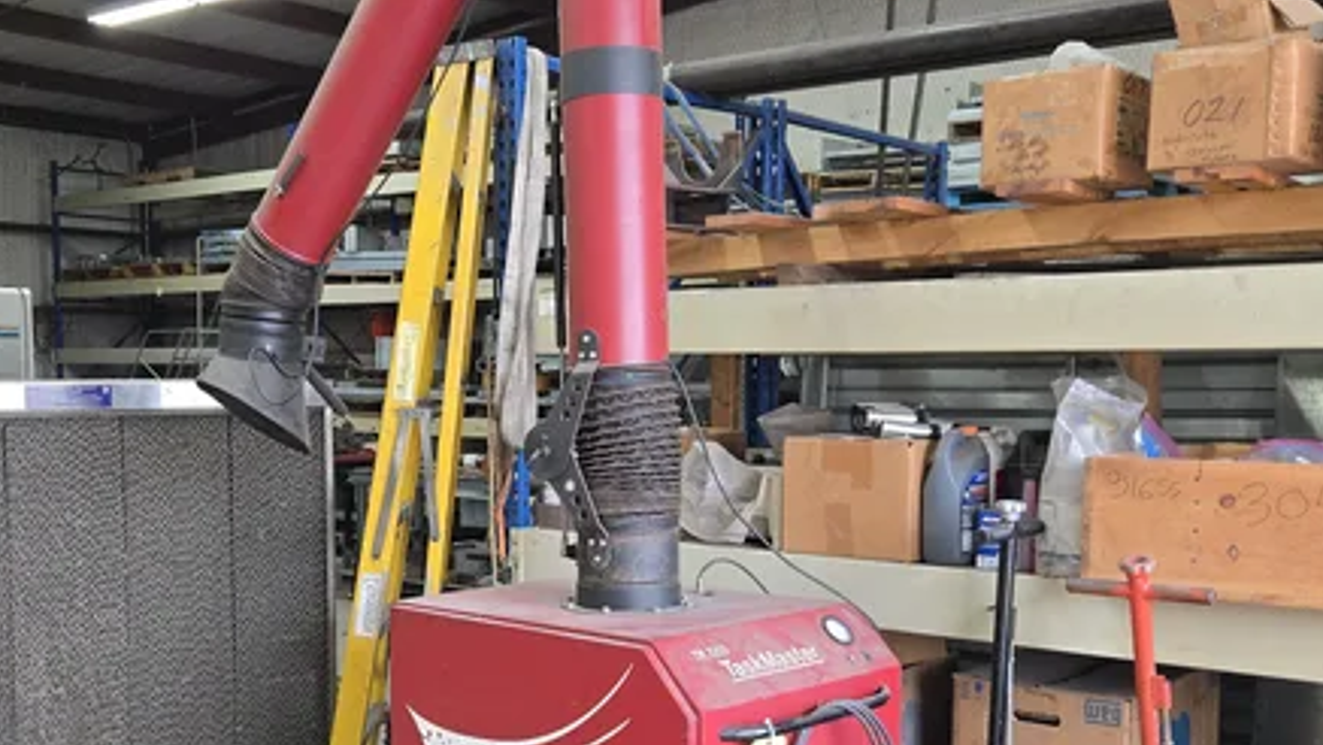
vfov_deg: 27.5
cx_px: 533
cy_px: 510
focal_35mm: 43
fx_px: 1509
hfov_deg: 47.1
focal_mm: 5.4
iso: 160
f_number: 1.8
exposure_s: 1/120
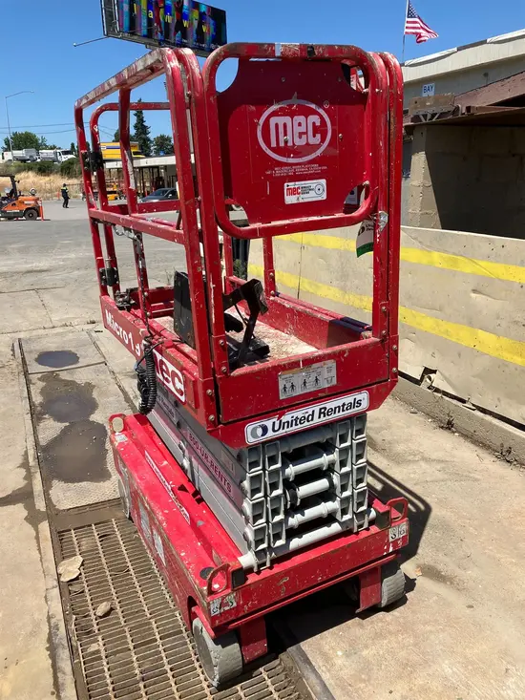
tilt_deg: -16.2
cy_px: 350
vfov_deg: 63.4
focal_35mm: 28
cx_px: 262
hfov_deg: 49.8
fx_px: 566
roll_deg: +0.6
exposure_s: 1/1736
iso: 32
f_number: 1.8
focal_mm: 3.99
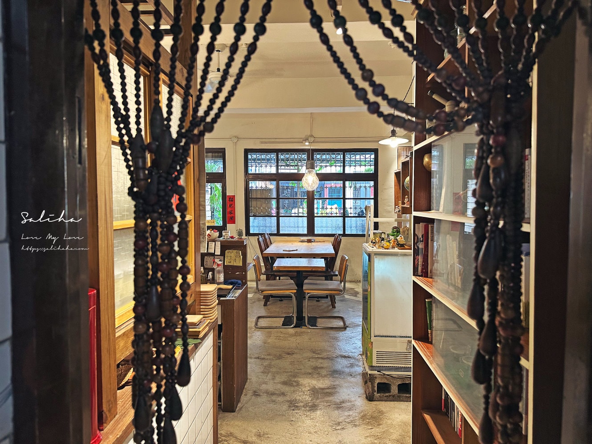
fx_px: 410
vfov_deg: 56.8
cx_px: 296
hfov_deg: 71.6
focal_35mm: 24
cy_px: 222
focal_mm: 6.86
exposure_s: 1/60
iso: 200
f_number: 1.78
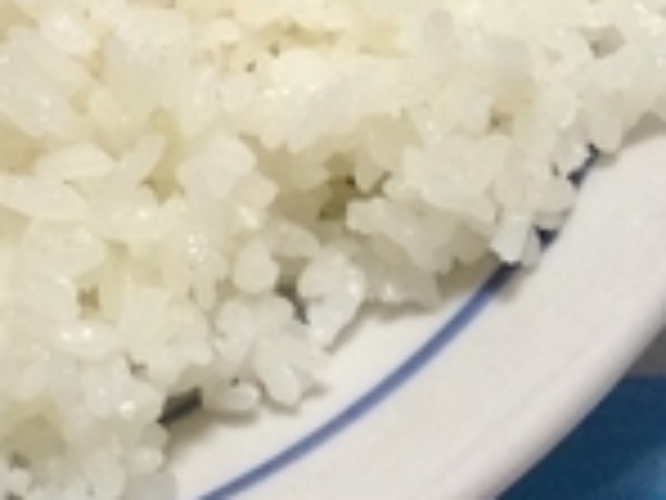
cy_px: -500
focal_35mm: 178
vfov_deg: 8.0
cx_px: -238
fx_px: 3425
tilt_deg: -56.3
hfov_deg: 10.8
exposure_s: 1/20
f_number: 2.4
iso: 100
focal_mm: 4.12
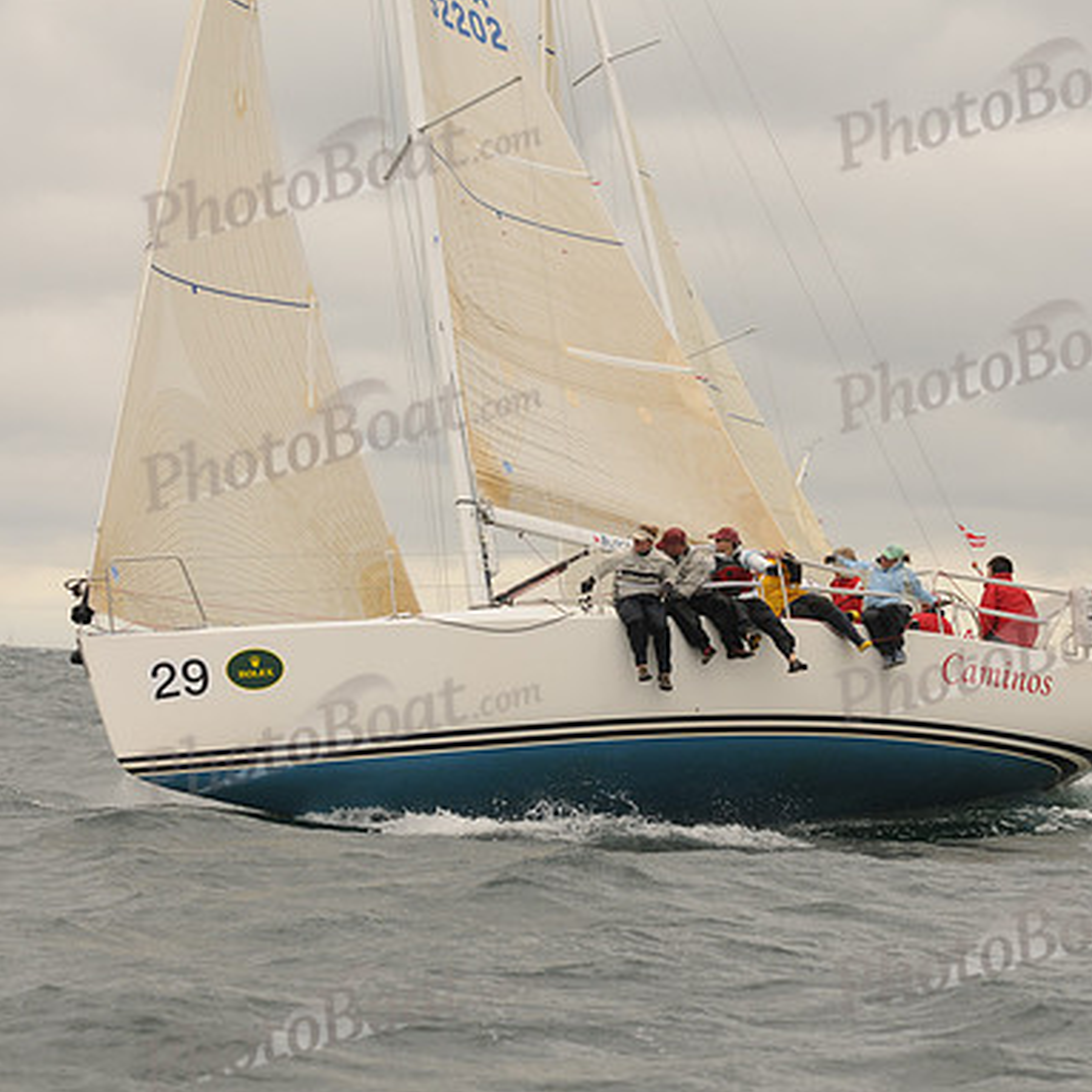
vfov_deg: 12.9
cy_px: 546
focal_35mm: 135
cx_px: 687
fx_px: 4818
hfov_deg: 12.9
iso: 200
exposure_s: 1/1000
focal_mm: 70
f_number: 4
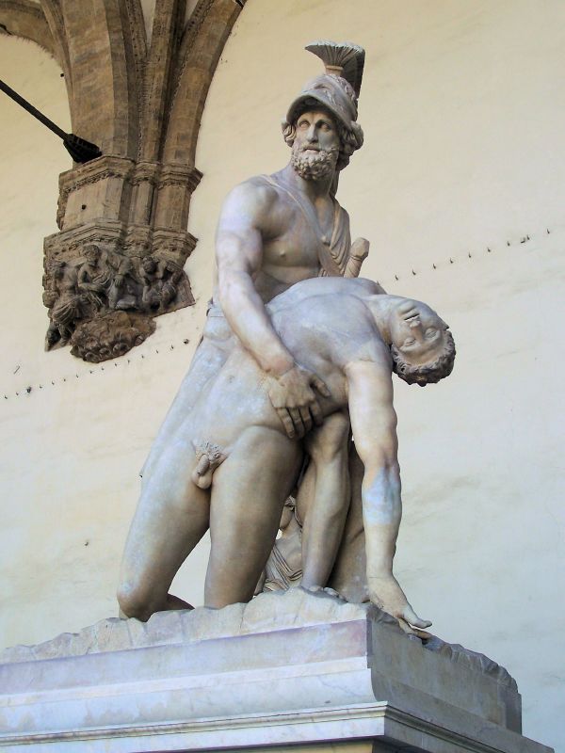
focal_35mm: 53
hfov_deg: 27.5
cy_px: 376
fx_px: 1153
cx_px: 282
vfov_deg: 36.2
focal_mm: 8.6
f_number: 3.4
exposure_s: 1/125
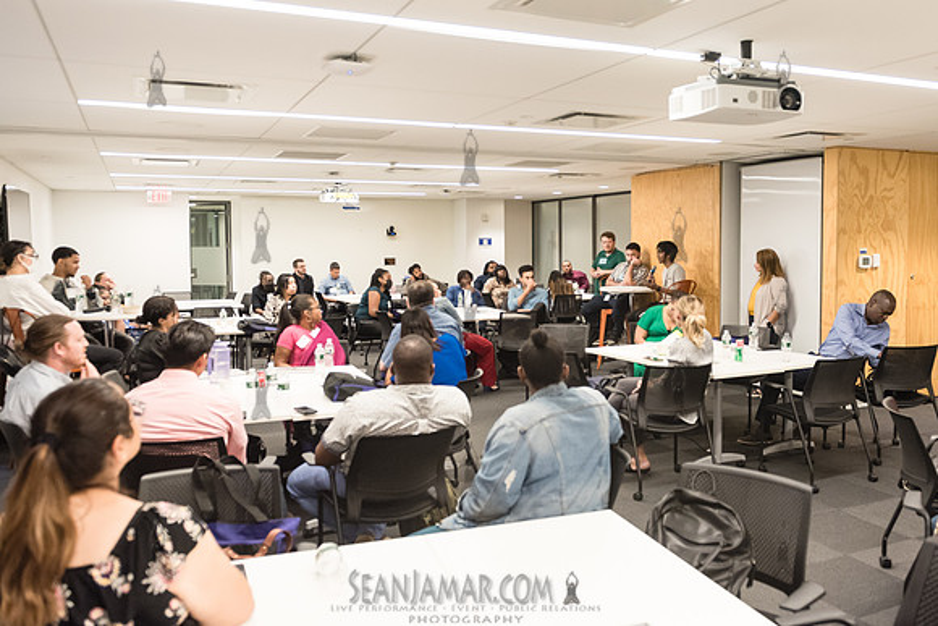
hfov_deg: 60.4
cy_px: 281
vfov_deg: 42.5
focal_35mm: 31
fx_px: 804
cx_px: 510
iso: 2500
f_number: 4
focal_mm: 27
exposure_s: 1/250
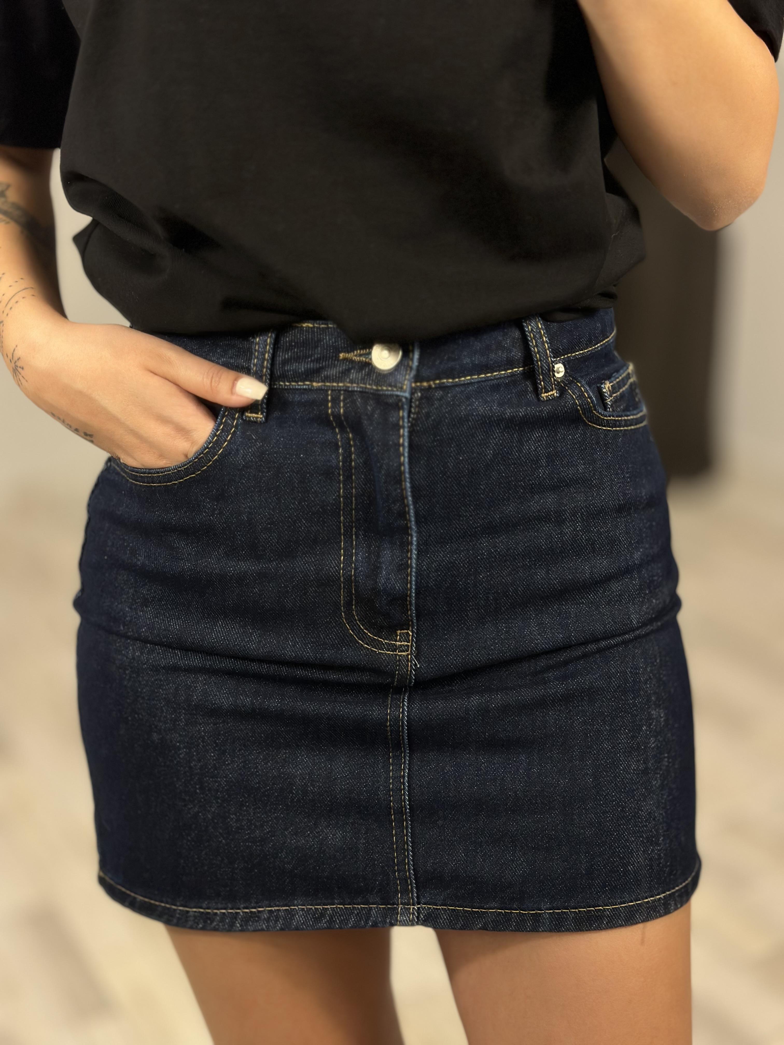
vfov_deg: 39.7
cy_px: 522
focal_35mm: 48
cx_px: 392
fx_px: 1450
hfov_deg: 30.3
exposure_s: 1/100
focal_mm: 6.86
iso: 125
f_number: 1.78
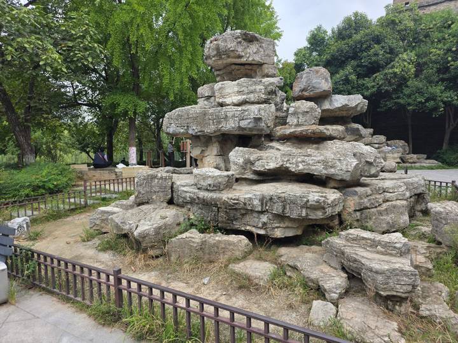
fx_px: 304
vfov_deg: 58.9
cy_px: 172
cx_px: 229
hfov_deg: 73.9
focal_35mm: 23
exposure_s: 1/1350
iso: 80
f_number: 1.7
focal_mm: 6.3
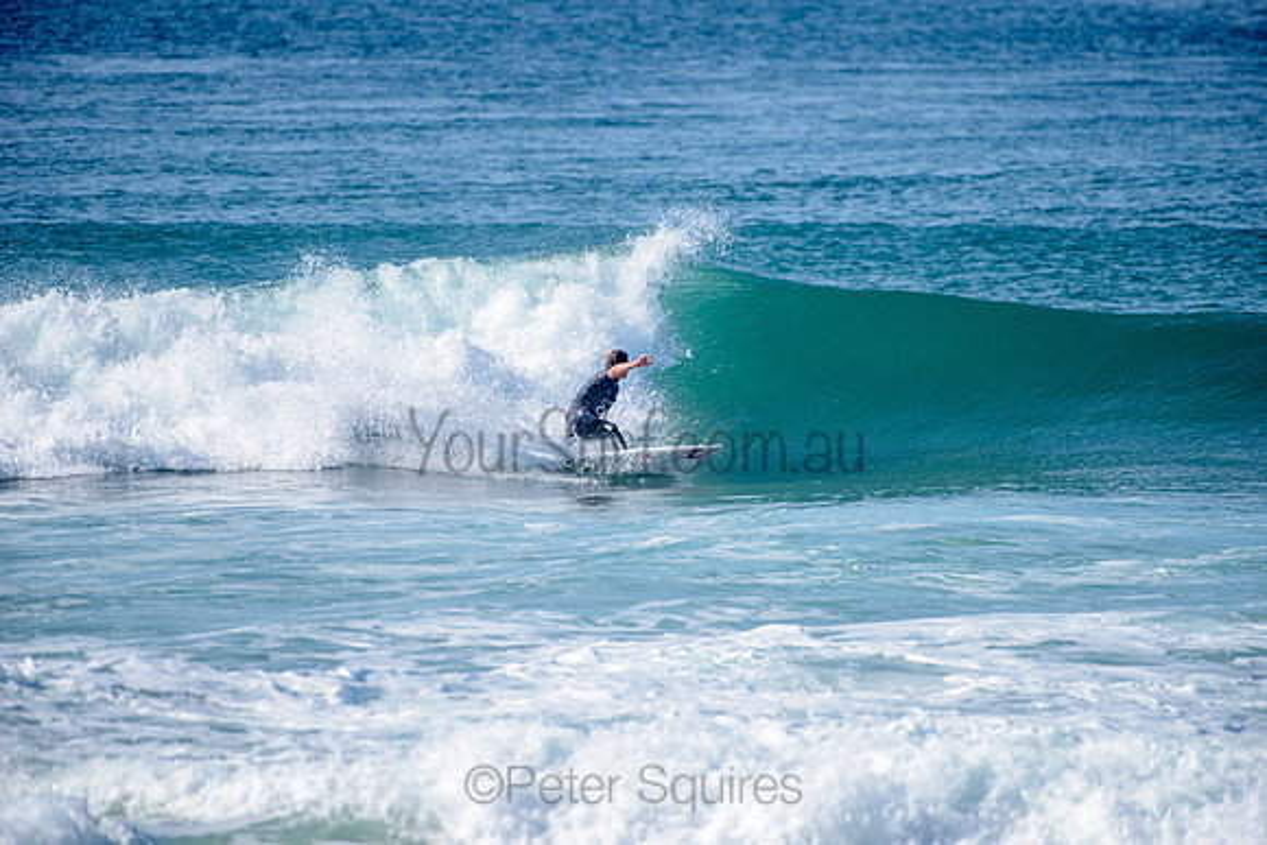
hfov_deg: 4.1
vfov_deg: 2.8
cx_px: 634
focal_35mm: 500
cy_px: 422
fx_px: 17601
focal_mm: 500
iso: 160
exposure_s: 1/2000
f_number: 5.6
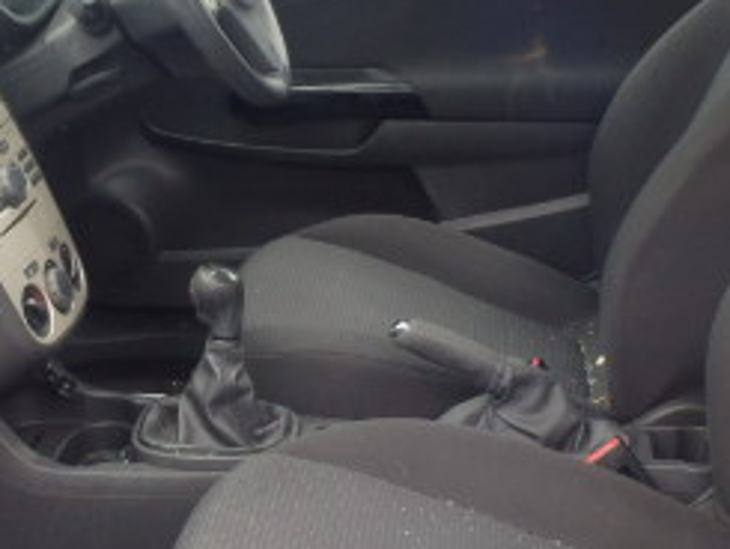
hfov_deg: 26.7
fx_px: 1540
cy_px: 197
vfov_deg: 20.1
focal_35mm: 73
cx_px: 378
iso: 200
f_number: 3.9
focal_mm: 5
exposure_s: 1/60
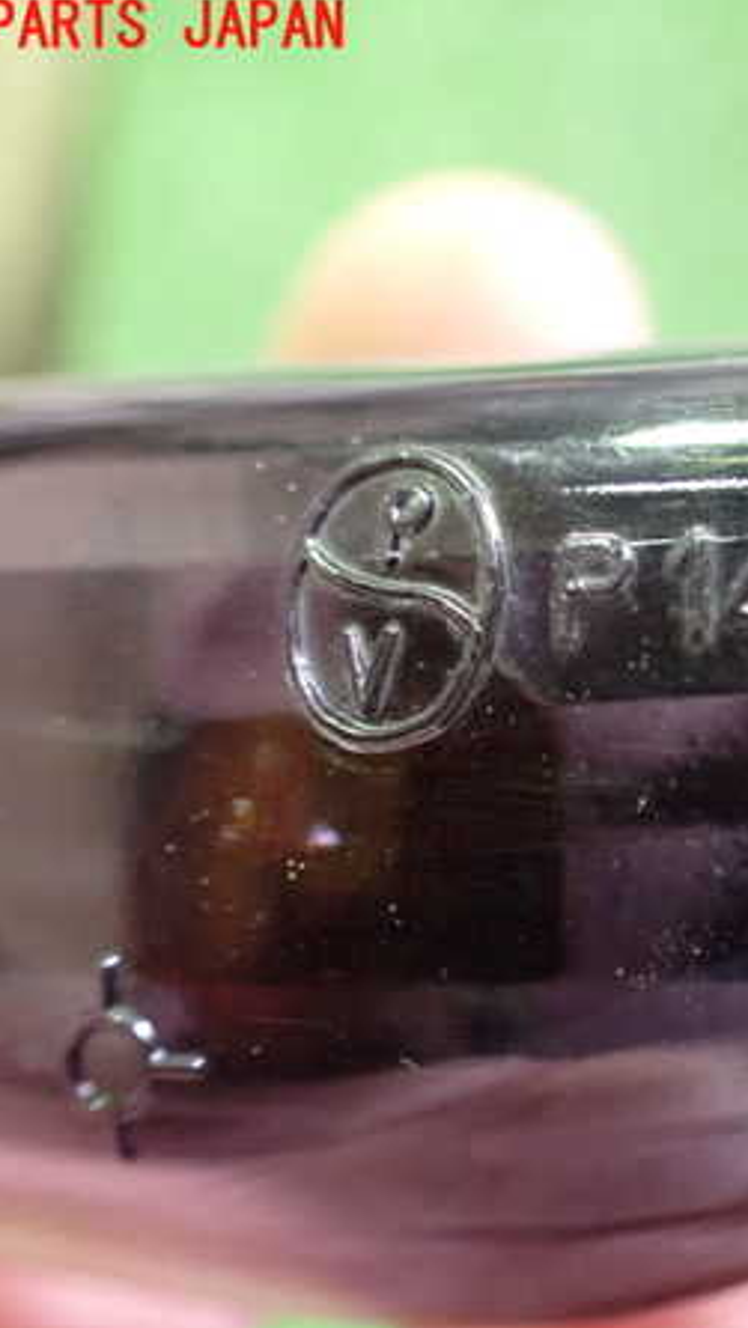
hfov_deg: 26.1
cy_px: 661
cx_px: 697
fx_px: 1551
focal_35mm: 44
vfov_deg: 46.4
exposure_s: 1/30
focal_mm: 5.4
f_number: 2.3
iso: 1250
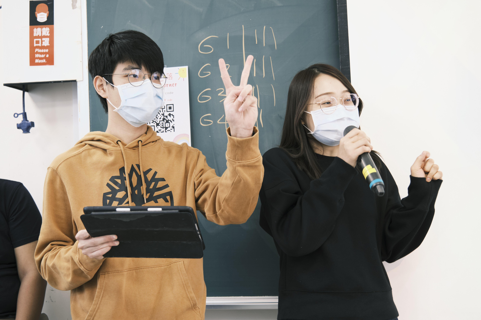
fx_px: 561
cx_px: 240
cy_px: 160
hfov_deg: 46.4
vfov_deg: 31.9
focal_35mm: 42
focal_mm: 28.3
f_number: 2.8
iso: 400
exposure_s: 1/56
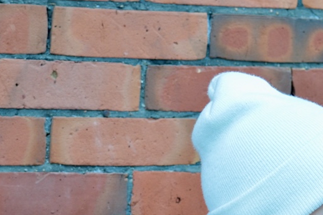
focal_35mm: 191
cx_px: 301
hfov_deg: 10.7
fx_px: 1714
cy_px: 234
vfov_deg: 7.1
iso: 400
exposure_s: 1/50
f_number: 4.5
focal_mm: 55
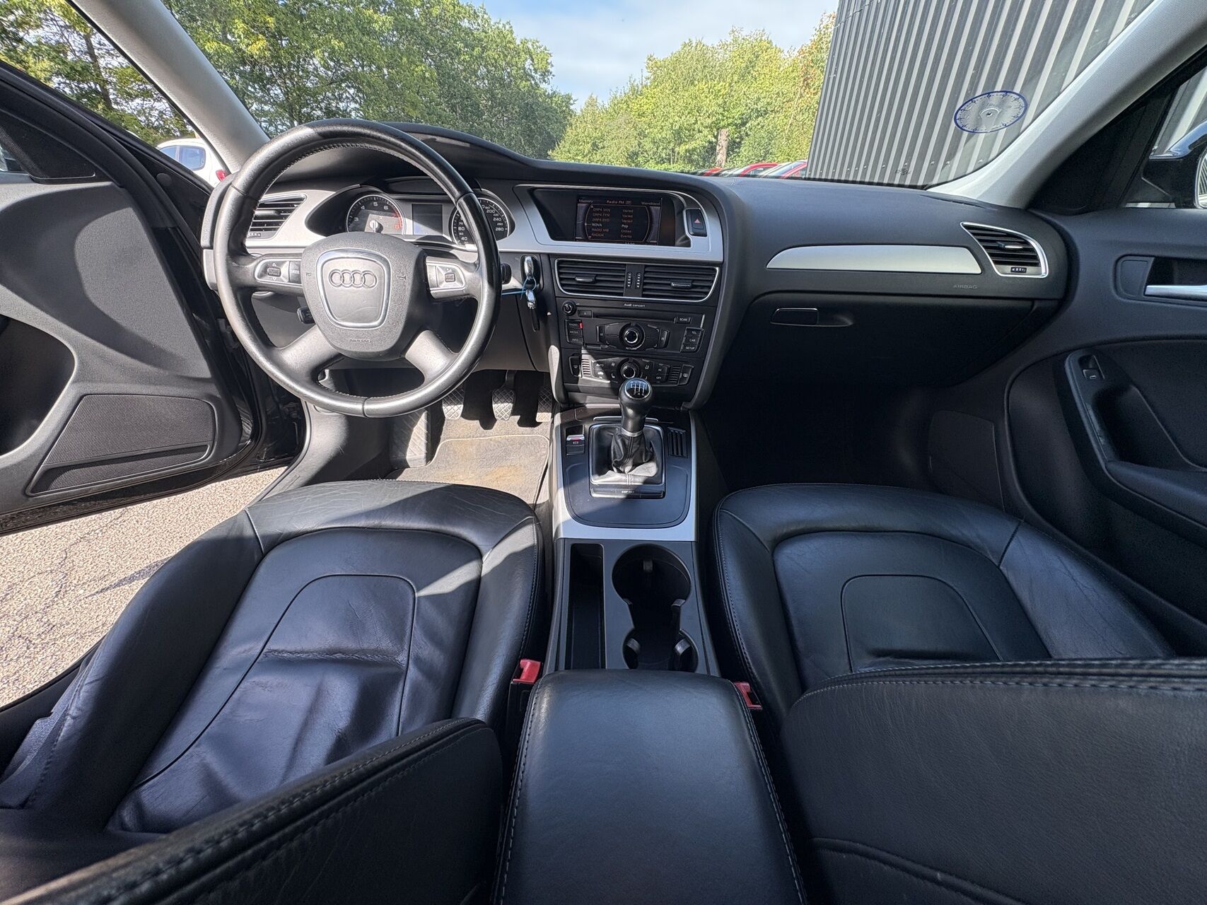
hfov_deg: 102.1
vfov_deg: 85.7
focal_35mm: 14
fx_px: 488
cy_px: 452
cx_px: 604
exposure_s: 1/230
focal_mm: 2.22
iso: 64
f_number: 2.2
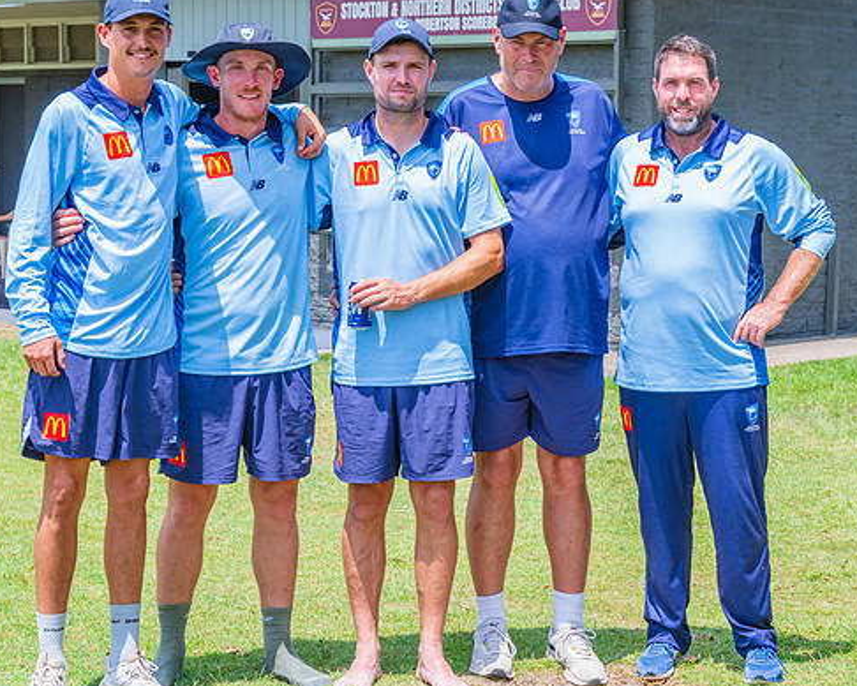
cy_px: 354
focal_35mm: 98
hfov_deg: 19.5
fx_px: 2486
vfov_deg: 15.7
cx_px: 500
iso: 200
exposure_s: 1/250
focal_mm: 62
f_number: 8
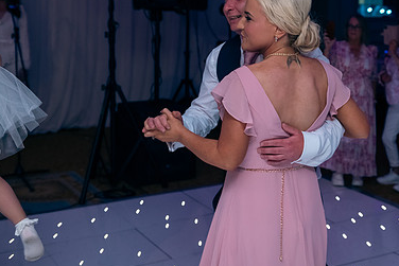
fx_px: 820
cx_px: 276
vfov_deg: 18.3
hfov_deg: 27.1
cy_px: 70
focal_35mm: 74
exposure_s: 1/160
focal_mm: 48
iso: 800
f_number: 3.5
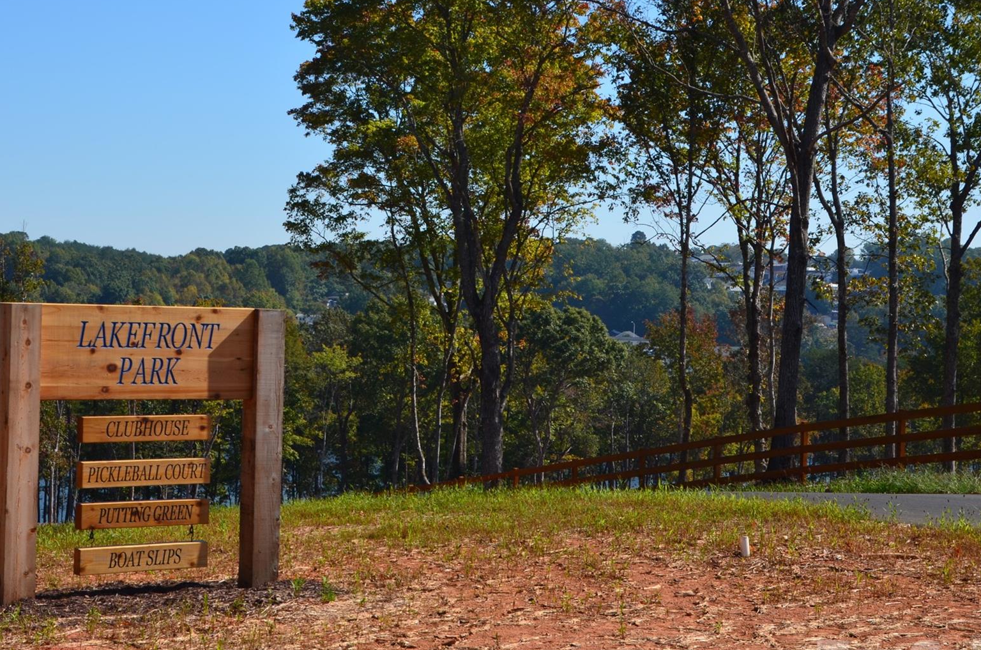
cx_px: 367
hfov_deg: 26.6
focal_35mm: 76
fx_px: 2066
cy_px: 332
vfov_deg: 17.9
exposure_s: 1/160
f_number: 11
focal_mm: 38
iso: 100
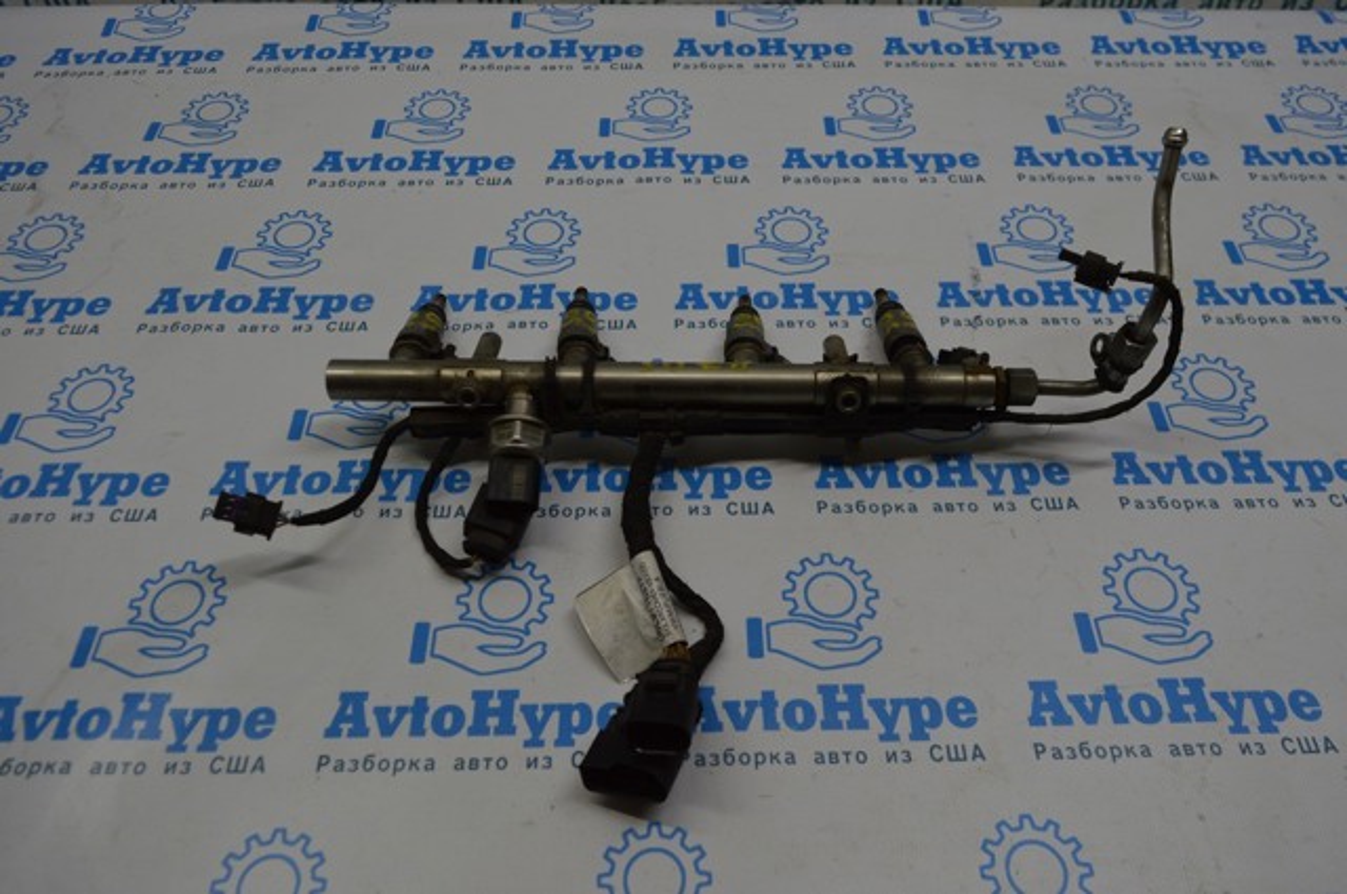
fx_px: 1009
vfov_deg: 47.8
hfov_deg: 67.4
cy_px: 447
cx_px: 674
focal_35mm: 27
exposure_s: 1/60
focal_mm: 18
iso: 180
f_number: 5.6
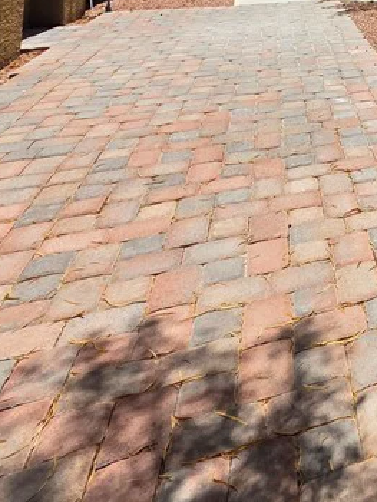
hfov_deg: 28.4
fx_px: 551
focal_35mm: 38
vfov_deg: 35.4
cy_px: -135
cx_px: 529
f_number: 1.9
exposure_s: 1/1650
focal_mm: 2.2
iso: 40
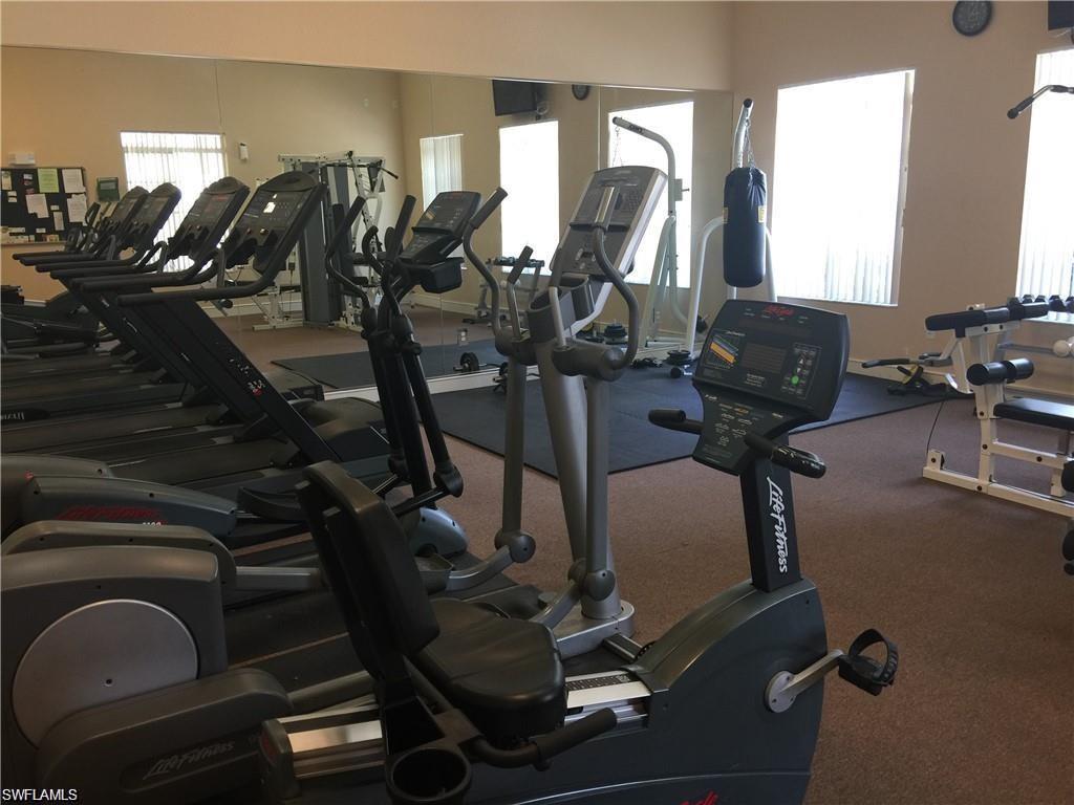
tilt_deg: -10.6
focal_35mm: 29
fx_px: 900
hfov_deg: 61.7
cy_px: 402
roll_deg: -1.5
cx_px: 537
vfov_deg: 48.2
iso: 32
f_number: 2.2
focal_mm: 4.15
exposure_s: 1/15
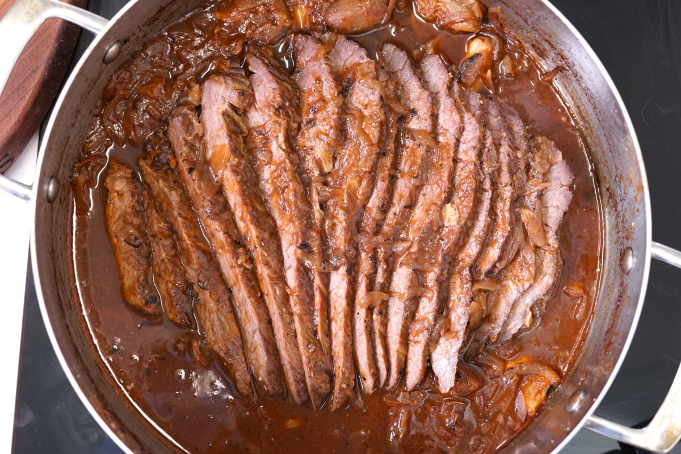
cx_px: 340
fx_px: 946
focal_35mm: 50
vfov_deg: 27.0
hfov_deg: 39.6
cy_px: 227
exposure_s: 1/60
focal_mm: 50
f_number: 3.5
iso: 1000
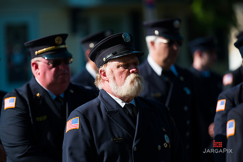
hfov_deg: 10.3
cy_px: 81
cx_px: 122
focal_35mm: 200
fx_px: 1349
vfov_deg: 6.9
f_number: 3.2
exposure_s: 1/3200
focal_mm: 200
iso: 200
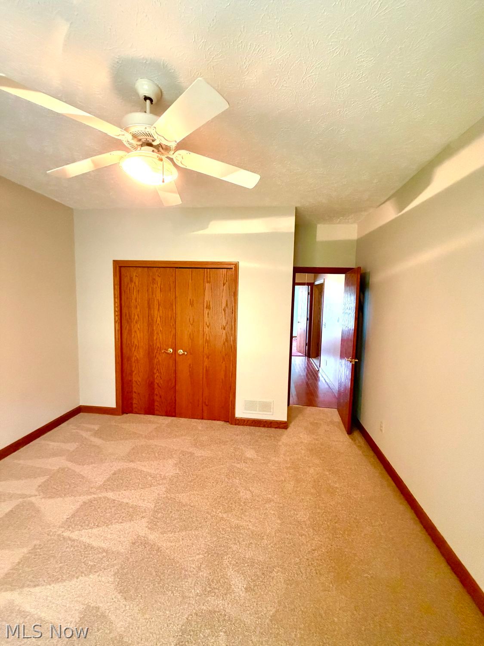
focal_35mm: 14
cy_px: 323
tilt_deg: -4.5
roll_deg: -2.0
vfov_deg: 102.1
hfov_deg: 85.7
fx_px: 261
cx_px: 242
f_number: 2.2
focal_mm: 2.22
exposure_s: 1/60
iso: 640
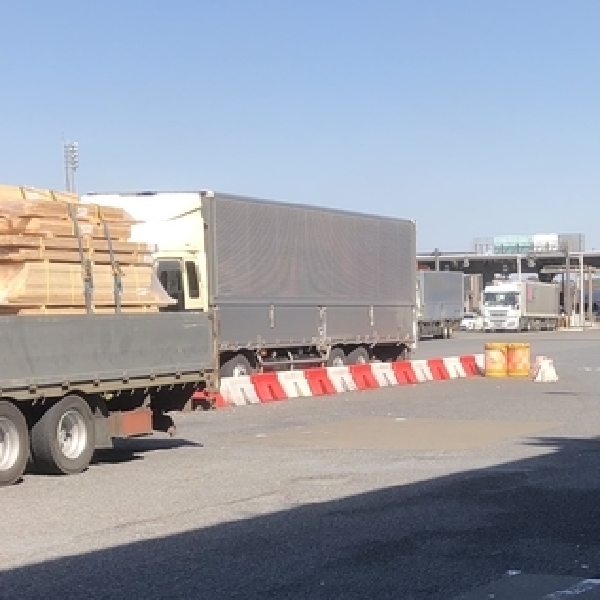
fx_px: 1569
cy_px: 454
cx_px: 538
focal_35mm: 80
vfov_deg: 21.5
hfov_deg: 21.2
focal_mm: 3.99
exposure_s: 1/1389
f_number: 1.8
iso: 20
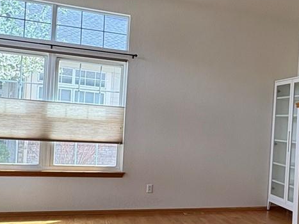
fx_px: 414
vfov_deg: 30.1
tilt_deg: -0.4
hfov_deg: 37.2
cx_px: 267
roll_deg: -3.7
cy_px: 139
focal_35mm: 48
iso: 80
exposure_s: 1/120
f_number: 2.2
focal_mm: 2.22
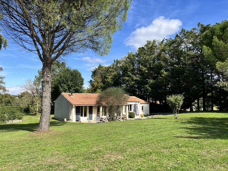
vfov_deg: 53.1
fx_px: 171
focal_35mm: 26
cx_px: 114
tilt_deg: +4.3
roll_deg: +0.0
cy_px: 86
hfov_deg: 67.3
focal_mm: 5.1
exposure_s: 1/2358
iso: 50
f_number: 1.6
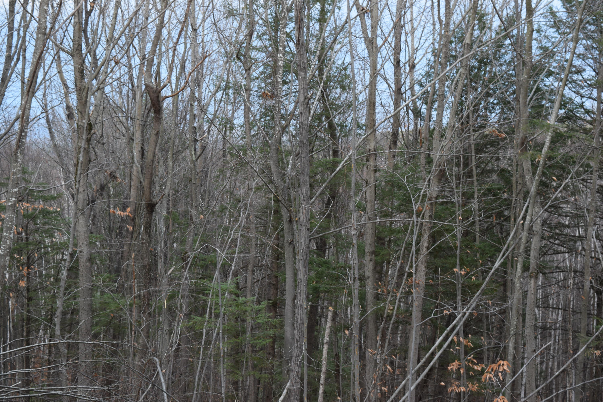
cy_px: 201
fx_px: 1206
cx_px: 302
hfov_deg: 28.1
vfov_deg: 18.9
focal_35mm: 72
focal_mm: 48
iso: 400
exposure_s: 1/200
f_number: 8
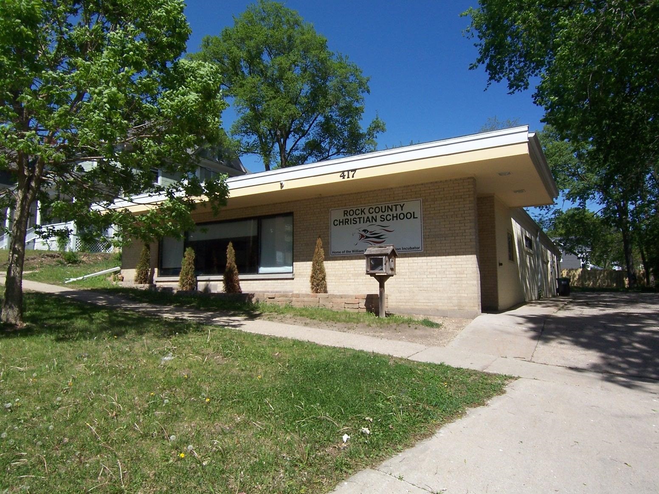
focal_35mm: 23
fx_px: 438
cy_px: 247
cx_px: 330
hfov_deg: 73.9
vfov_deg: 58.9
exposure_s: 1/320
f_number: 5.6
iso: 64
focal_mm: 3.8
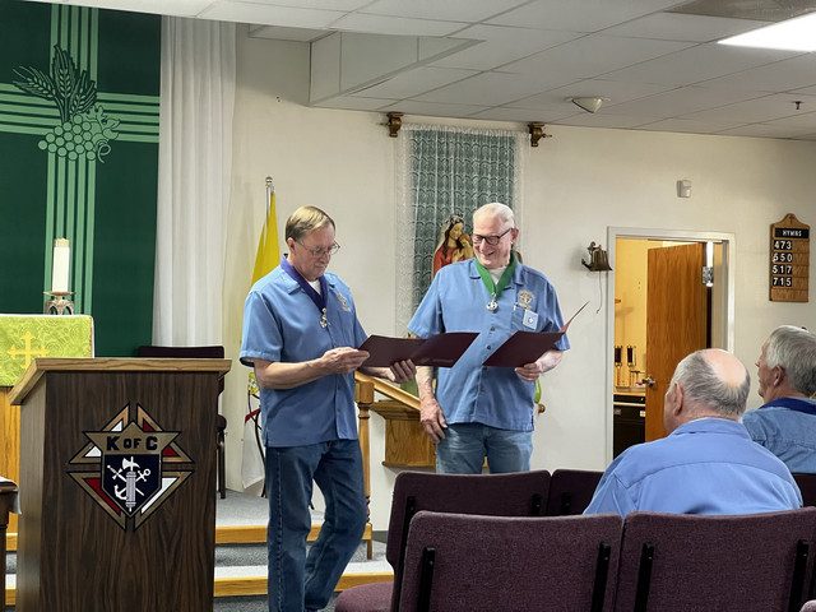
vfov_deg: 19.1
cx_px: 408
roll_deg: -1.3
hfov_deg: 25.3
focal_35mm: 77
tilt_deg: +1.7
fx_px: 1815
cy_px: 306
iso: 400
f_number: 2.8
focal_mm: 9
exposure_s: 1/60
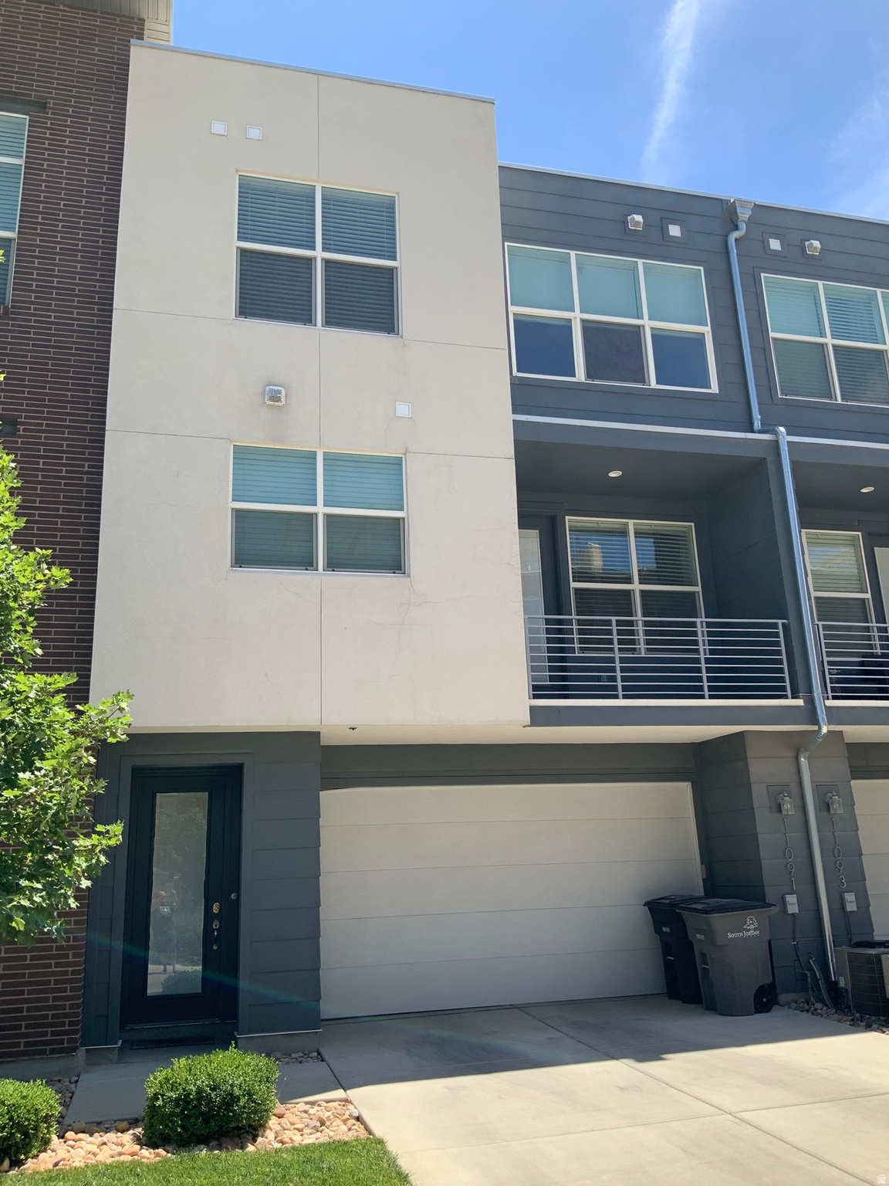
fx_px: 993
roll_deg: +3.1
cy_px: 593
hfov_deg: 48.2
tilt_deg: +17.0
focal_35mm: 29
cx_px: 444
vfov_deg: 61.7
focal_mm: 3
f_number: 1.8
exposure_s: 1/1195
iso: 16
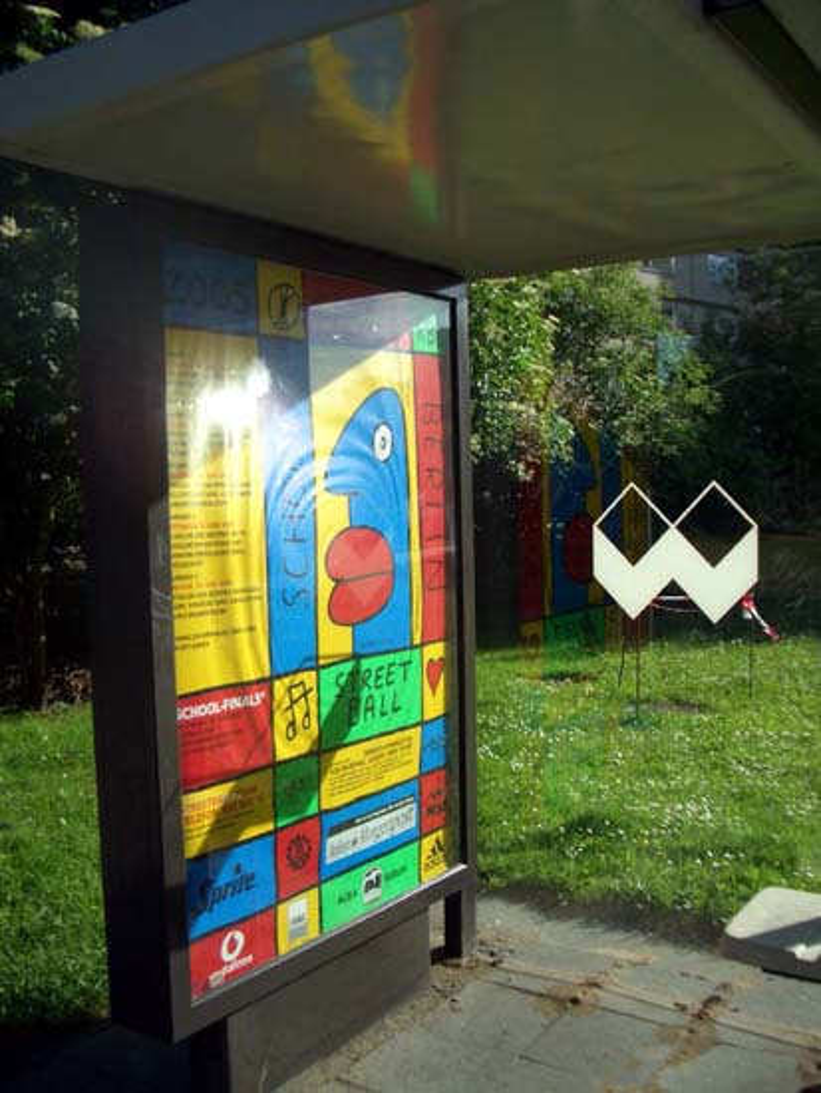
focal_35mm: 35
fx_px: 1106
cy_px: 546
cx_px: 410
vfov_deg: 52.6
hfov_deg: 40.7
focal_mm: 5.8
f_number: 2.6
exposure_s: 1/1000
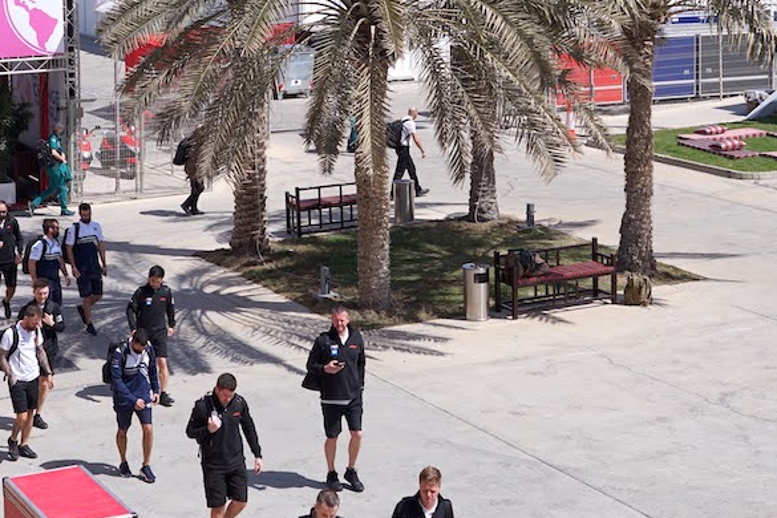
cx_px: 295
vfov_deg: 16.7
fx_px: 1727
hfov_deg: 25.3
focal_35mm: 80
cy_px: 16
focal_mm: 39
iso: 100
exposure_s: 1/640
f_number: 5.6
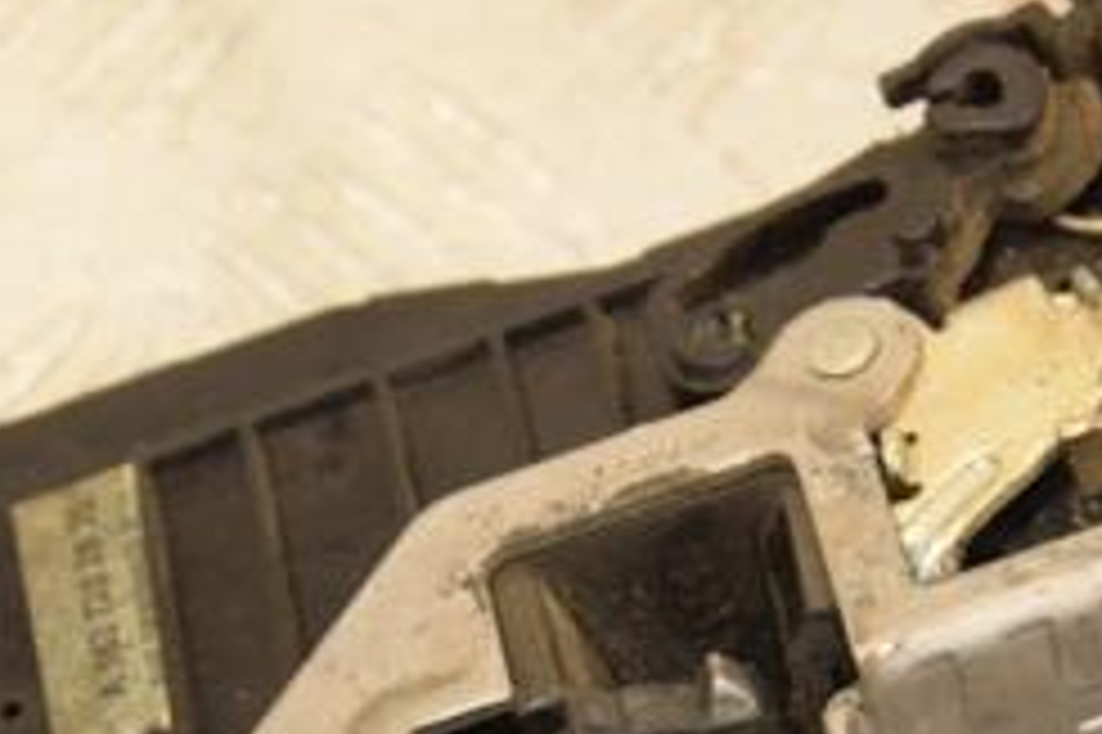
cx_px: 666
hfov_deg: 9.0
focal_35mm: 228
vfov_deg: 6.0
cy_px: 644
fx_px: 6974
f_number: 6.3
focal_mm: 62
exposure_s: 1/200
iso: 800
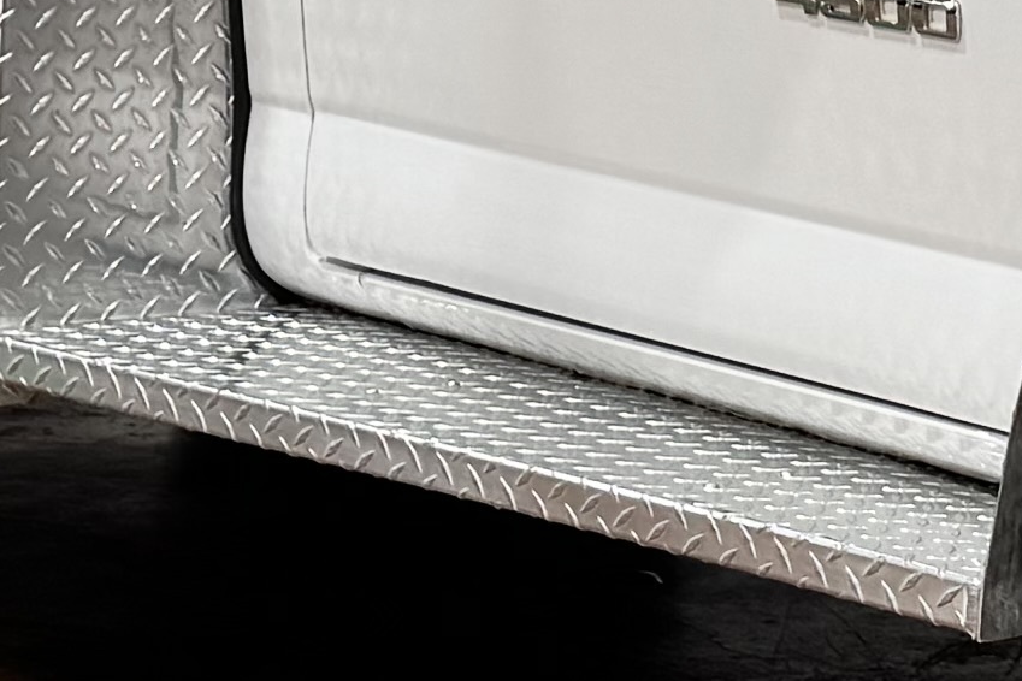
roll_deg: -2.4
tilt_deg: -1.1
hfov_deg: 11.8
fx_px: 4769
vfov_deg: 8.0
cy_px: -290
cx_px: 1376
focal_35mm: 168
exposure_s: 1/121
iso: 80
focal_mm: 6.76
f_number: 1.78
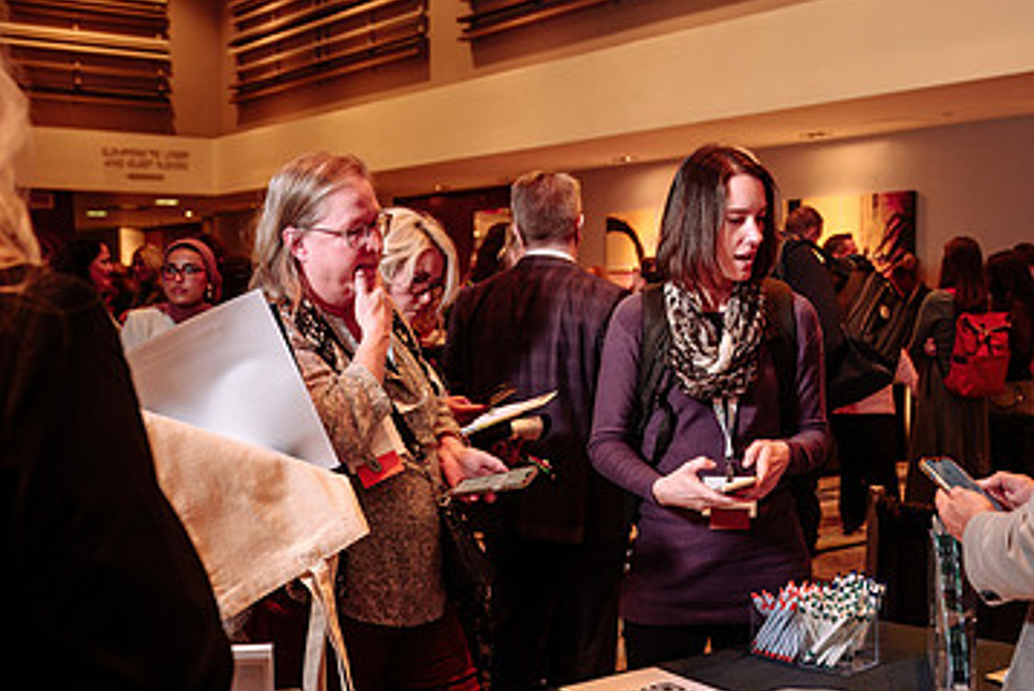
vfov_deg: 28.6
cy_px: 432
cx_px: 555
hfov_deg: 41.9
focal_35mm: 47
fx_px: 1350
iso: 1000
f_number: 3.5
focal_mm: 29
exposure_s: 1/60
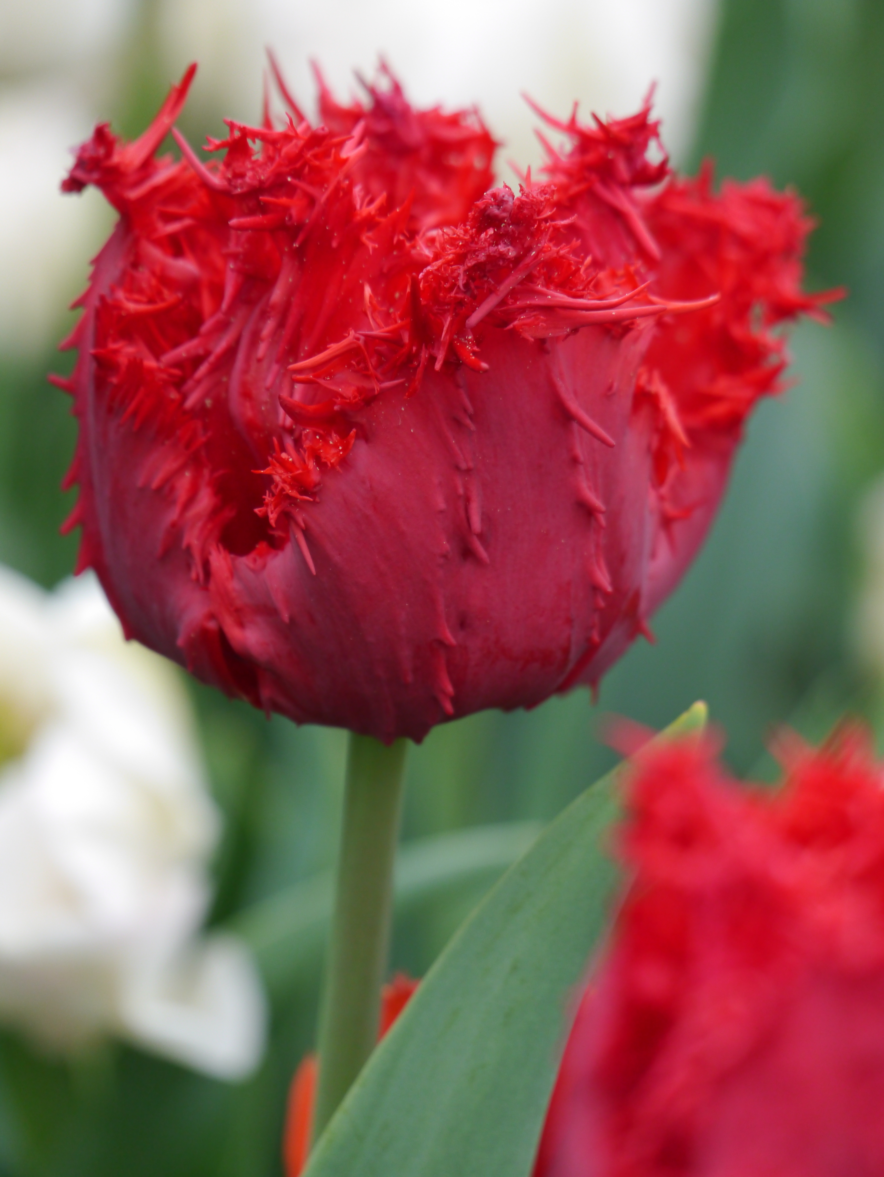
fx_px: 8438
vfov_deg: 8.0
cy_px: 588
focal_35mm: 248
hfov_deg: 6.0
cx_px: 442
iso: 500
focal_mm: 124
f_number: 5.6
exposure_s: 1/250
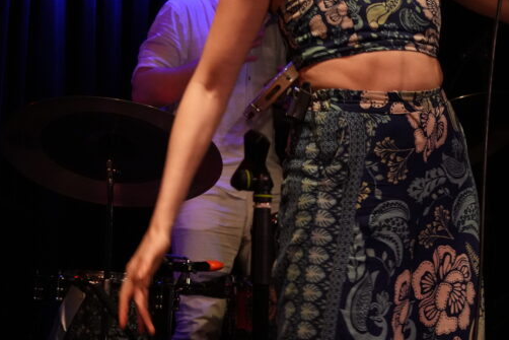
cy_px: -4
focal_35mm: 102
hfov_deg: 19.9
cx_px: 155
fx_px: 1442
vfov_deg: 13.2
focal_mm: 50
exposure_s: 1/100
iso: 5000
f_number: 6.3
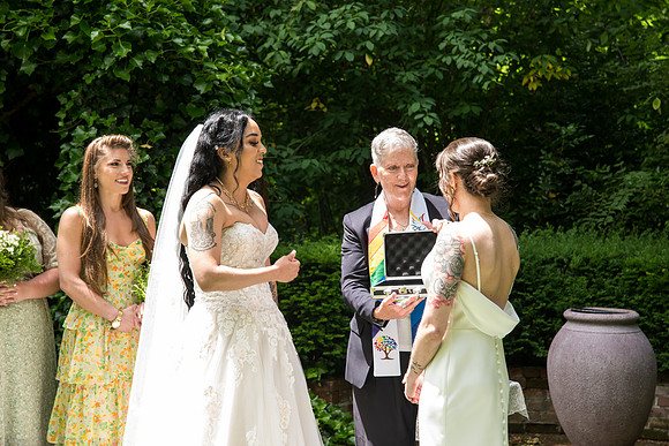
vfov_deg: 19.5
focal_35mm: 70
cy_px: 223
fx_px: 1301
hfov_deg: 28.8
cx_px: 334
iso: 500
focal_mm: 70
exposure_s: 1/400
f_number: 5
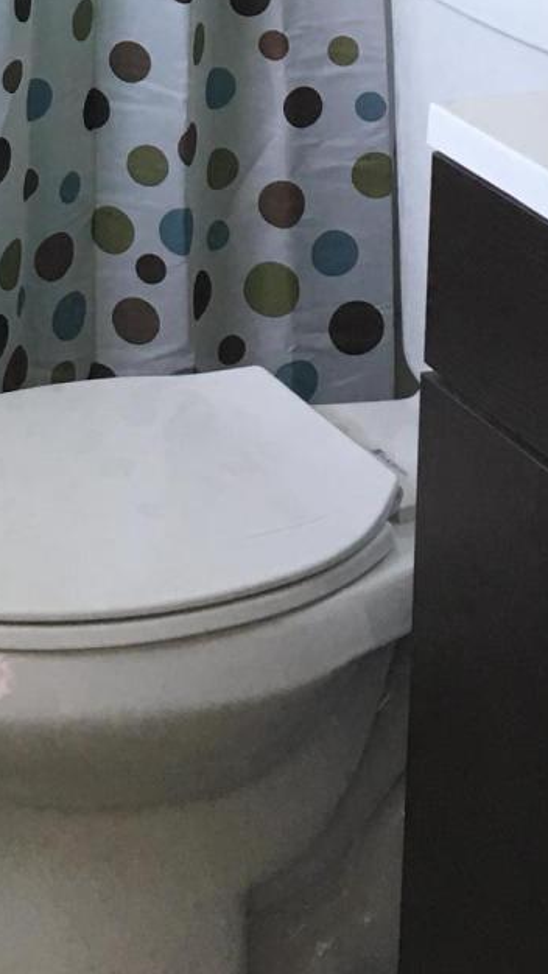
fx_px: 2610
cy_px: -395
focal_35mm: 101
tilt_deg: -5.9
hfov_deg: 11.9
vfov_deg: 19.1
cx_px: 87
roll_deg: -1.5
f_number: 2.2
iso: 25
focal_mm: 4.15
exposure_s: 1/15
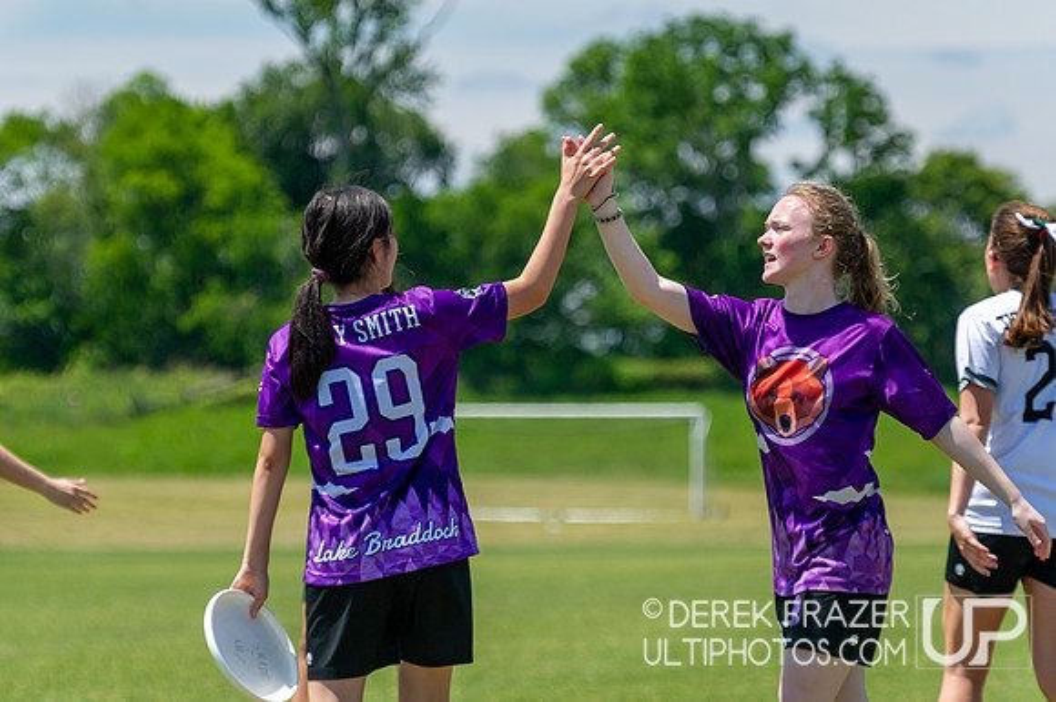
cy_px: 304
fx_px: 6434
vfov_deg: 6.3
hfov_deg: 9.4
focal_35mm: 219
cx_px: 489
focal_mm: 155
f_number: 4
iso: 360
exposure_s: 1/3200
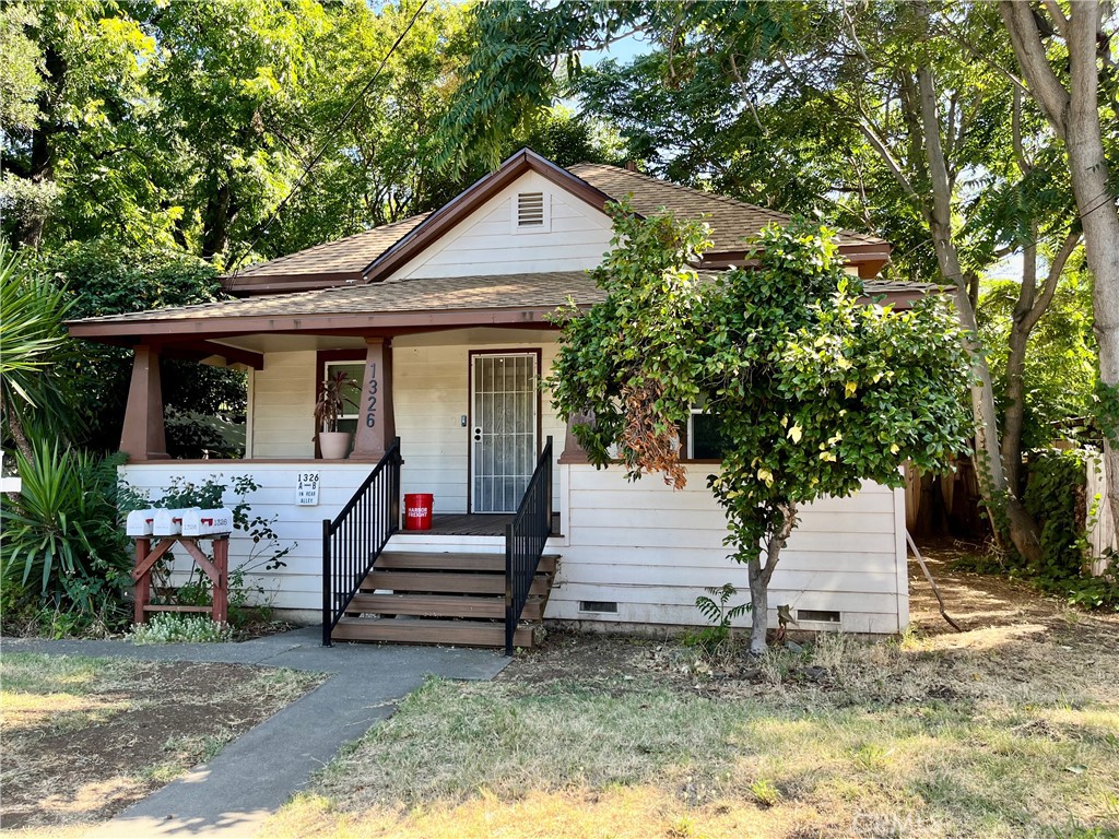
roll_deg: +0.3
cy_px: 420
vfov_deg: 53.1
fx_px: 840
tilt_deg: +2.5
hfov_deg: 67.3
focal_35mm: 26
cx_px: 560
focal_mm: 5.1
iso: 40
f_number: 1.6
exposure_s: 1/274
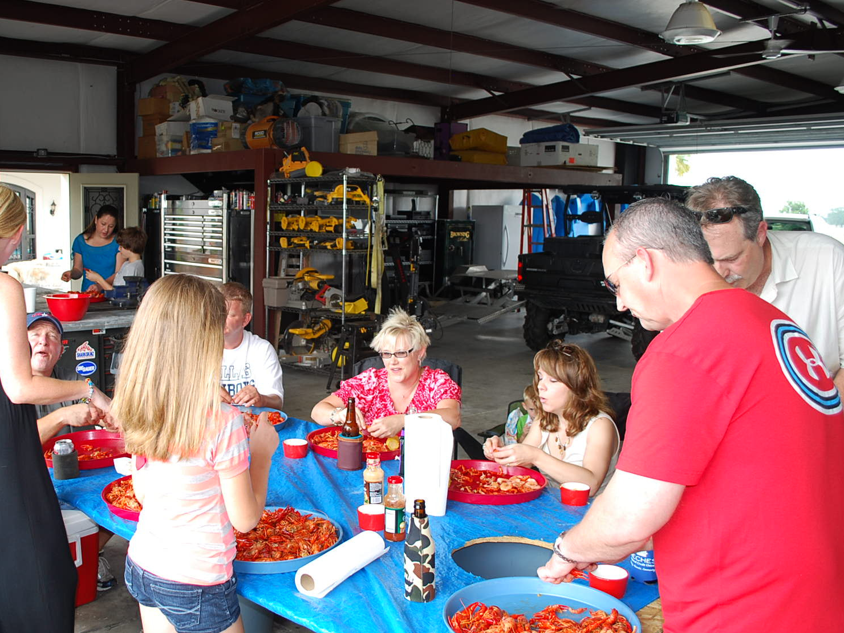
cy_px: 328
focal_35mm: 34
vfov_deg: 41.8
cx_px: 295
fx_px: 829
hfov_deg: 53.1
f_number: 3.5
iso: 200
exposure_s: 1/100
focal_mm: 18
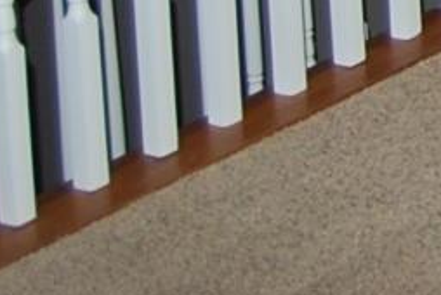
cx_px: 1387
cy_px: -765
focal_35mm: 252
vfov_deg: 5.0
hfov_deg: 7.2
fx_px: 3091
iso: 200
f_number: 3.8
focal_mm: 22
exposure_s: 1/60
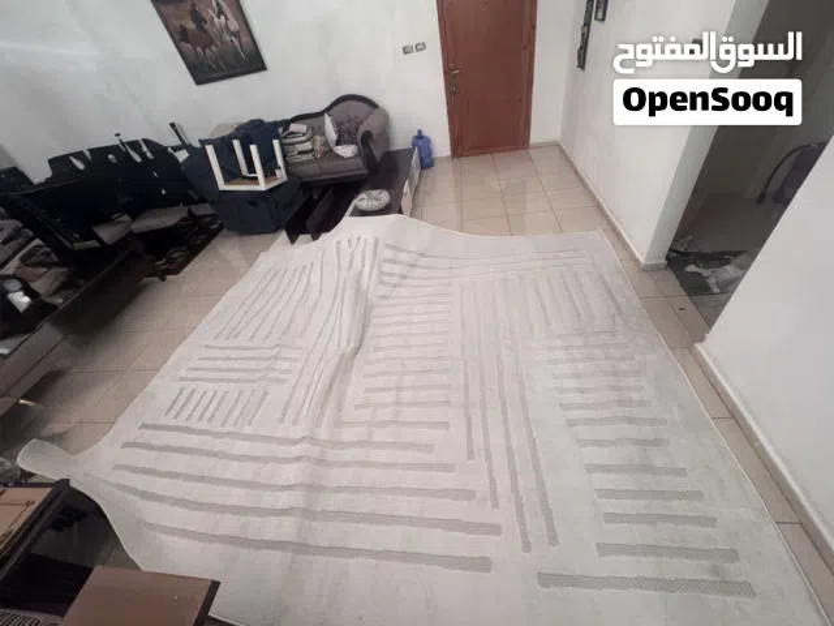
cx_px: 417
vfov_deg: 85.7
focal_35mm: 14
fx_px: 337
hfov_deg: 102.1
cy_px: 313
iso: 250
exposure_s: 1/50
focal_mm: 2.22
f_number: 2.2
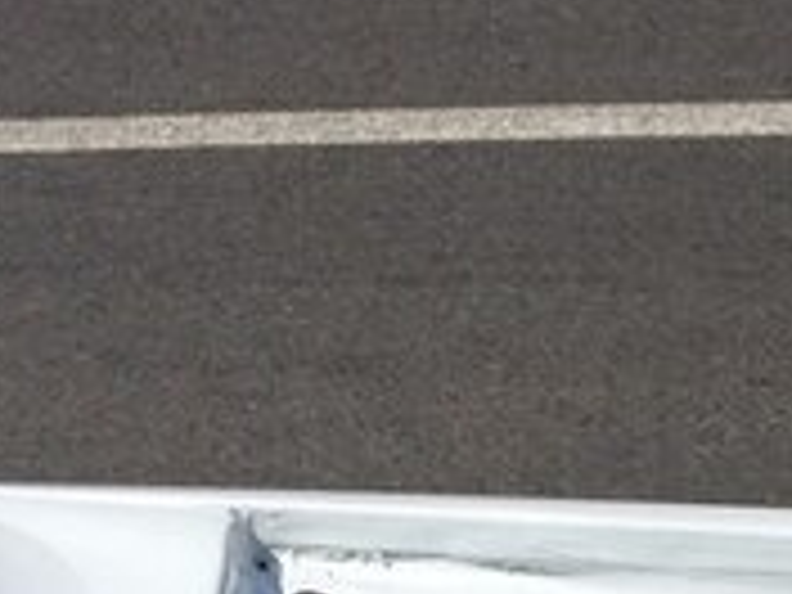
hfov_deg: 16.3
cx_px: 1238
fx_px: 2494
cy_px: 1006
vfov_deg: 12.6
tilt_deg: -41.3
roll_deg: +1.4
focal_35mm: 109
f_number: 2.2
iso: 32
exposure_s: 1/4115
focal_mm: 4.15
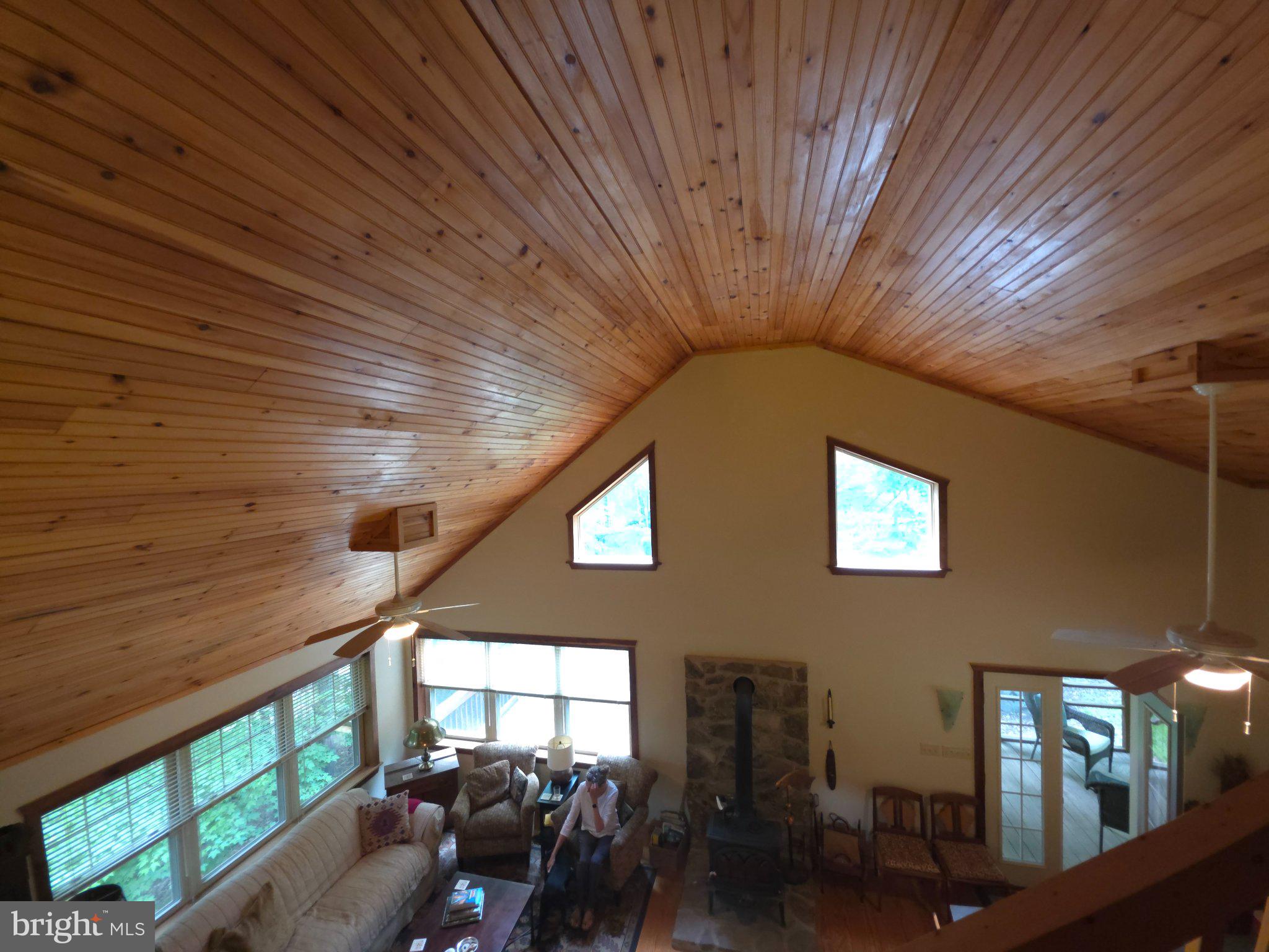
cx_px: 634
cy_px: 476
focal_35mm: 13
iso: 250
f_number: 1.9
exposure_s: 1/30
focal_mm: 2.2
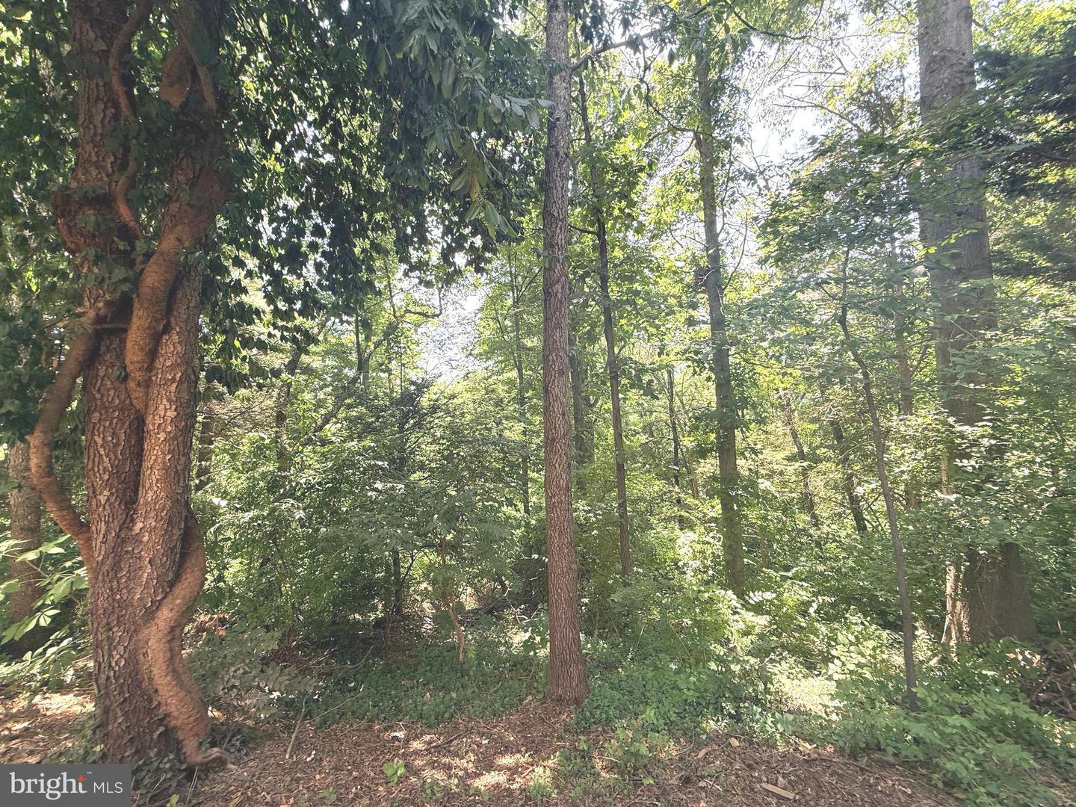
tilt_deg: +4.6
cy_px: 404
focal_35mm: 14
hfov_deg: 102.1
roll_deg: +1.2
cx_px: 538
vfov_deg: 85.7
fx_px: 435
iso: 64
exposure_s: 1/140
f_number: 2.2
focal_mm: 2.22
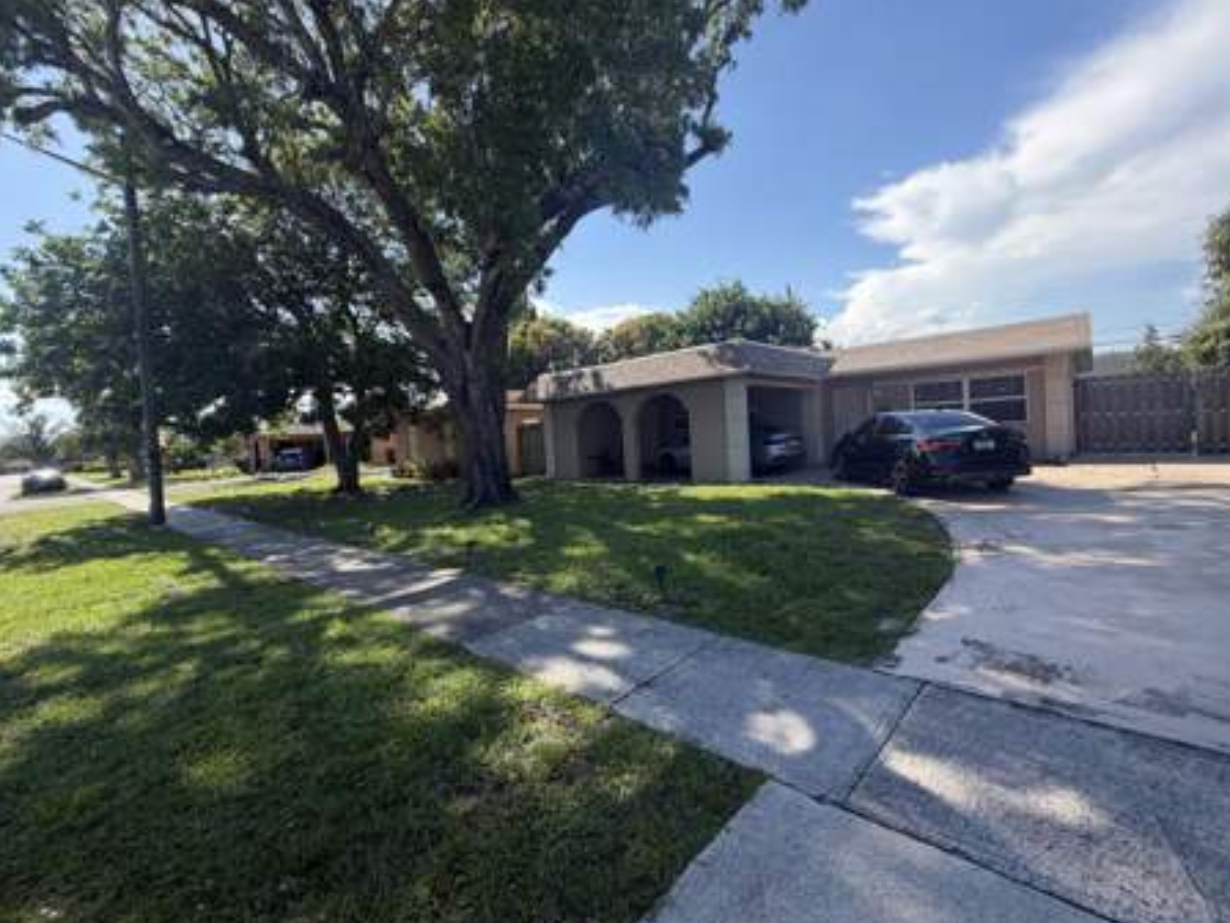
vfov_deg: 81.7
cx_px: 653
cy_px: 444
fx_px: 533
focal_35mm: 15
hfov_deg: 98.0
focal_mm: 2.22
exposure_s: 1/770
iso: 32
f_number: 2.2
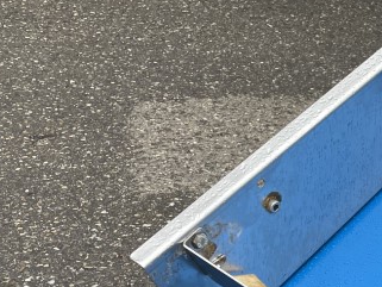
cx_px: 536
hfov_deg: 20.8
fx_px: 916
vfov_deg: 17.5
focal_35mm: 83
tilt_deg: -32.0
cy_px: 254
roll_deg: -9.4
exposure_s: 1/438
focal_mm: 4.2
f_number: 1.6
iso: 32
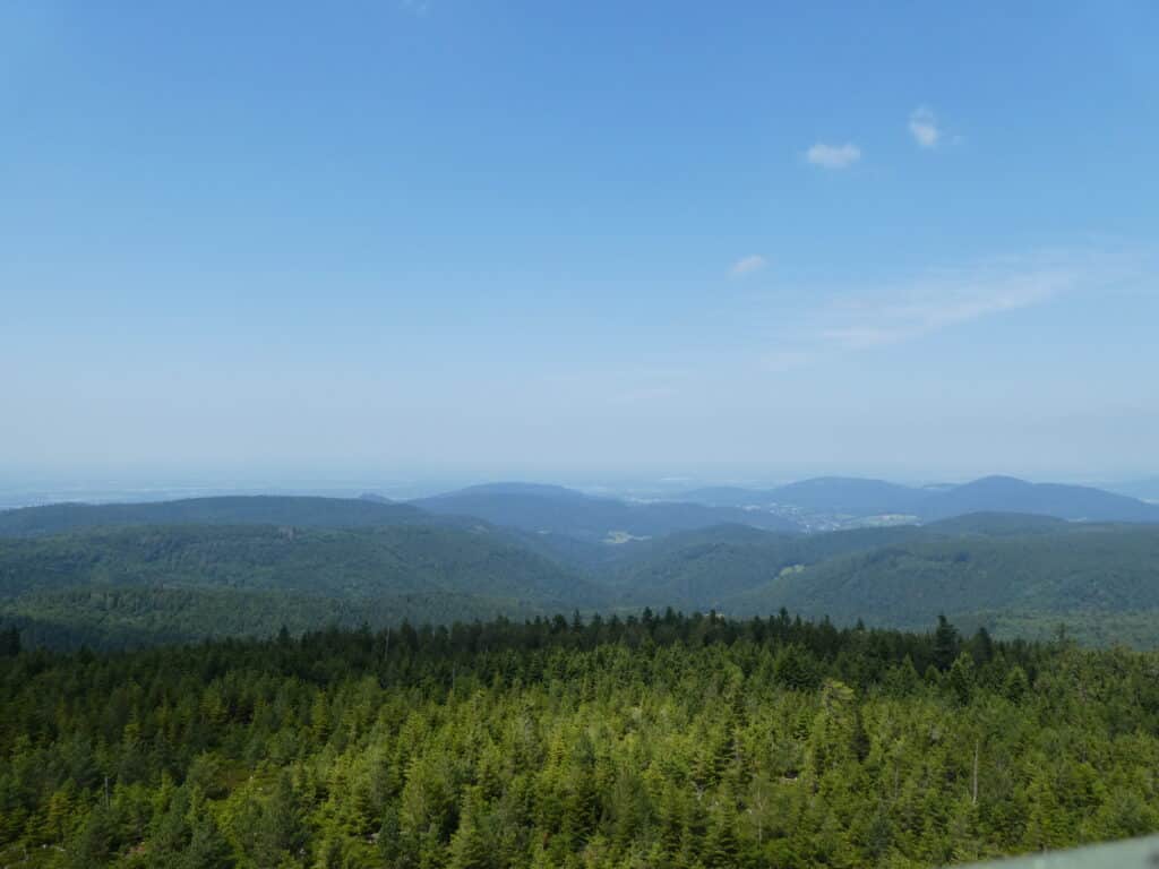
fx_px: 804
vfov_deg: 56.8
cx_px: 580
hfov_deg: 71.6
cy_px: 434
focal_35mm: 24
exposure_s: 1/800
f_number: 3.3
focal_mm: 4.3
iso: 80
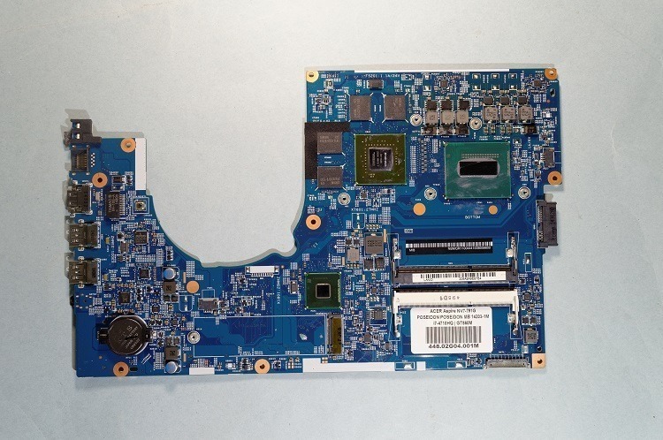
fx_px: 607
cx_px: 332
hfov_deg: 57.3
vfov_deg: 39.9
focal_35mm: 33
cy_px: 220
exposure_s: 1/5
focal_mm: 22
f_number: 8
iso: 100
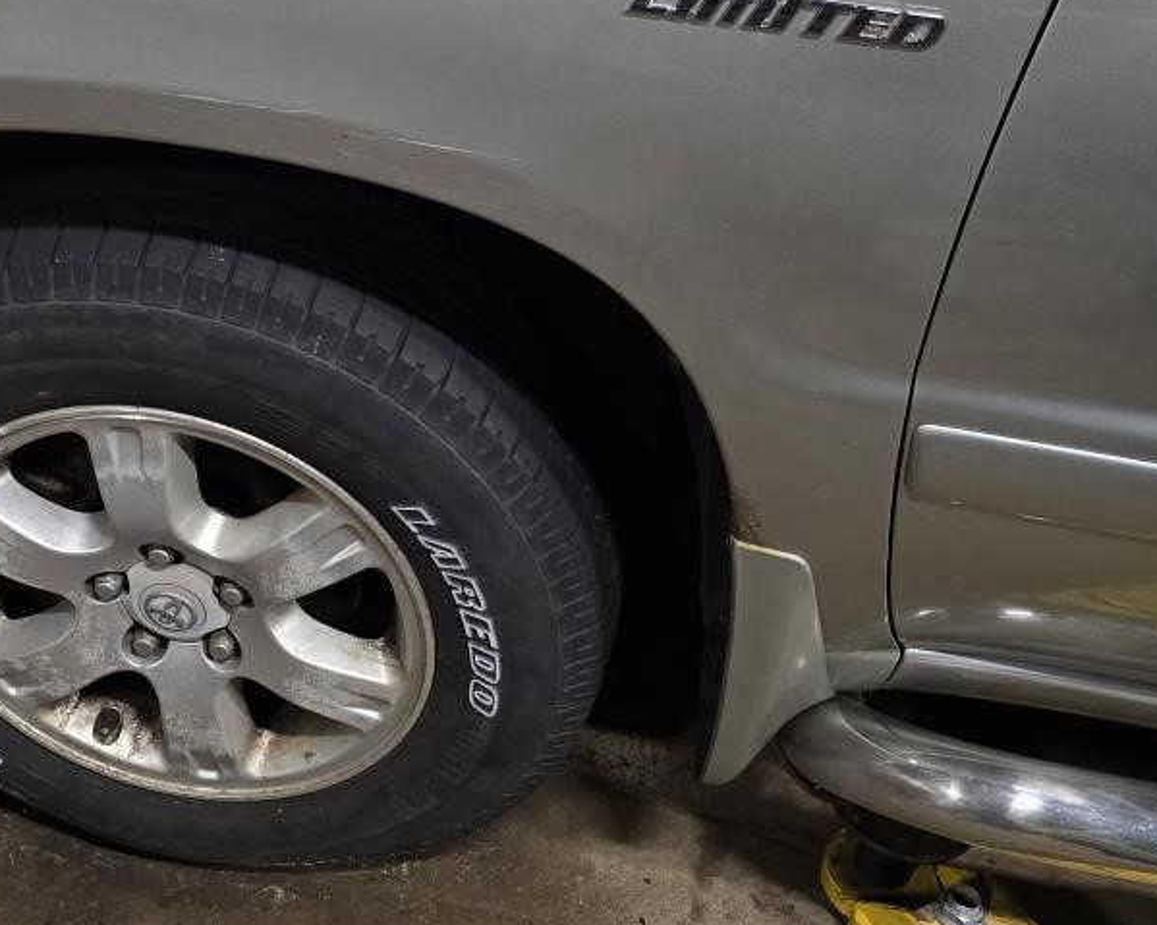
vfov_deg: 30.9
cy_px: 236
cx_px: 379
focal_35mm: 48
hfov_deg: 38.3
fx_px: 1643
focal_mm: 6.3
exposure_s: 1/120
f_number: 1.7
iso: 500
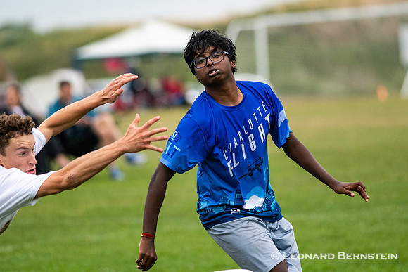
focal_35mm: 485
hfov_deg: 4.3
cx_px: 220
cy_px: 126
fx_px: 5493
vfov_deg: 2.8
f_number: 4
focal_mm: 300
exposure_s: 1/2000
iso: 1600
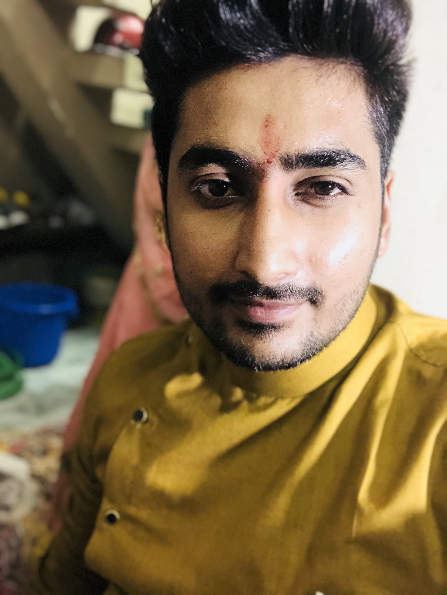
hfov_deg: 44.2
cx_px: 224
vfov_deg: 56.8
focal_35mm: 32
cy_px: 298
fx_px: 550
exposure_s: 1/17
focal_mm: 2.87
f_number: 2.2
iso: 400
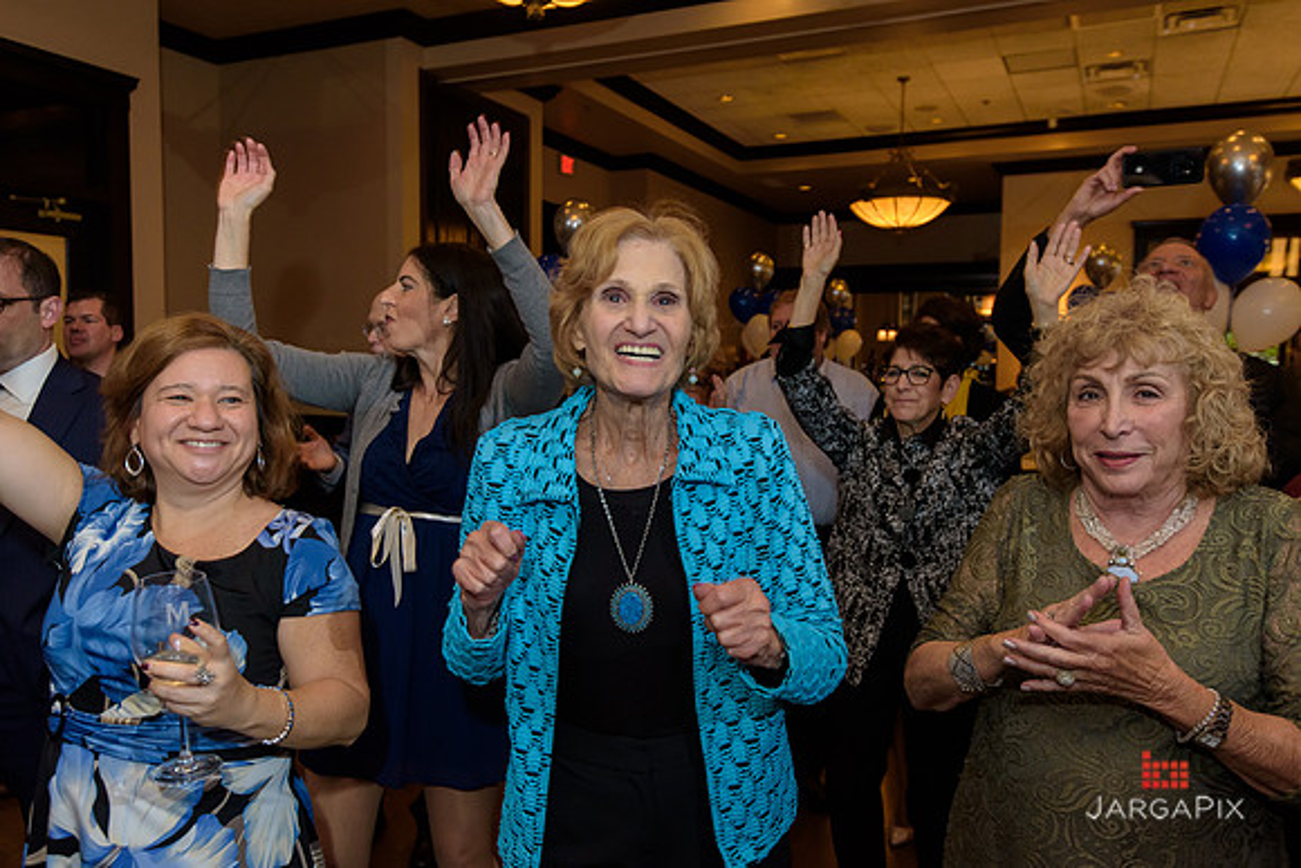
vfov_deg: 48.0
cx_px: 650
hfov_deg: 67.4
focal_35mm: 27
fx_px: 976
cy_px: 434
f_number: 4
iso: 1600
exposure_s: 1/125
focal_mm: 27
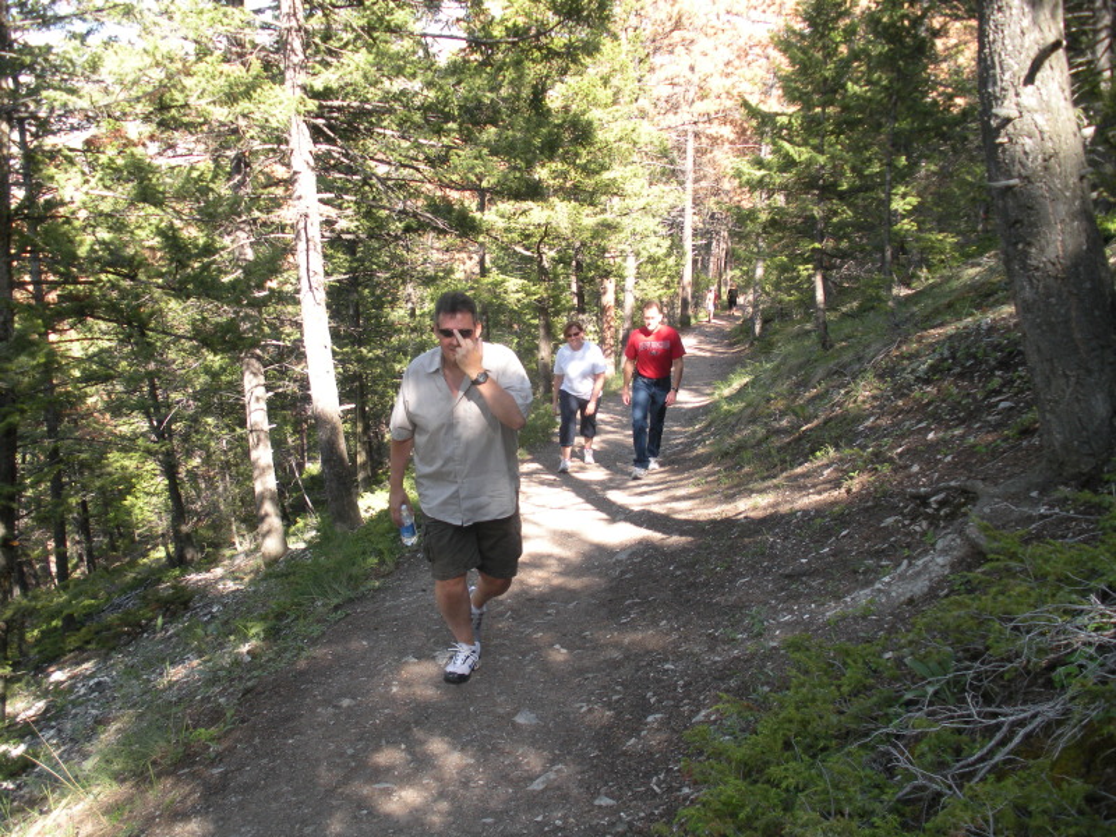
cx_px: 558
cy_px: 418
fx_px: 1161
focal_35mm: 36
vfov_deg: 39.7
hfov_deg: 51.4
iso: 88
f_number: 3.5
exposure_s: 1/125
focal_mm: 6.3
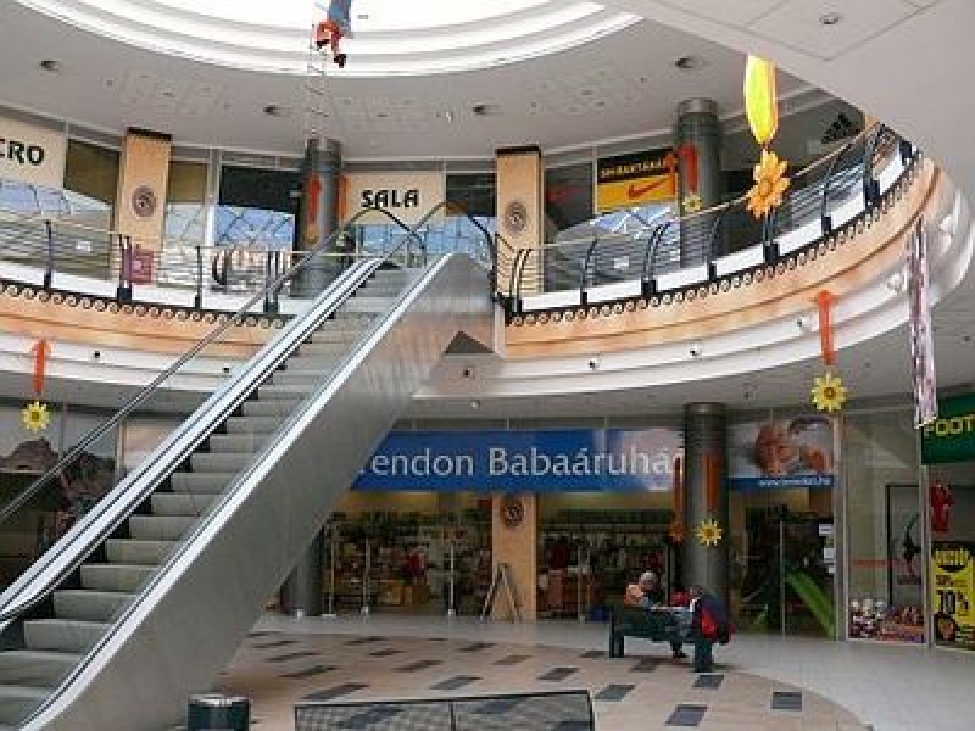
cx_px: 488
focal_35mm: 35
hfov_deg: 52.6
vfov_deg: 40.7
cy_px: 366
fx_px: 986
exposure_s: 1/200
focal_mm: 7.4
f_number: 5
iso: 400
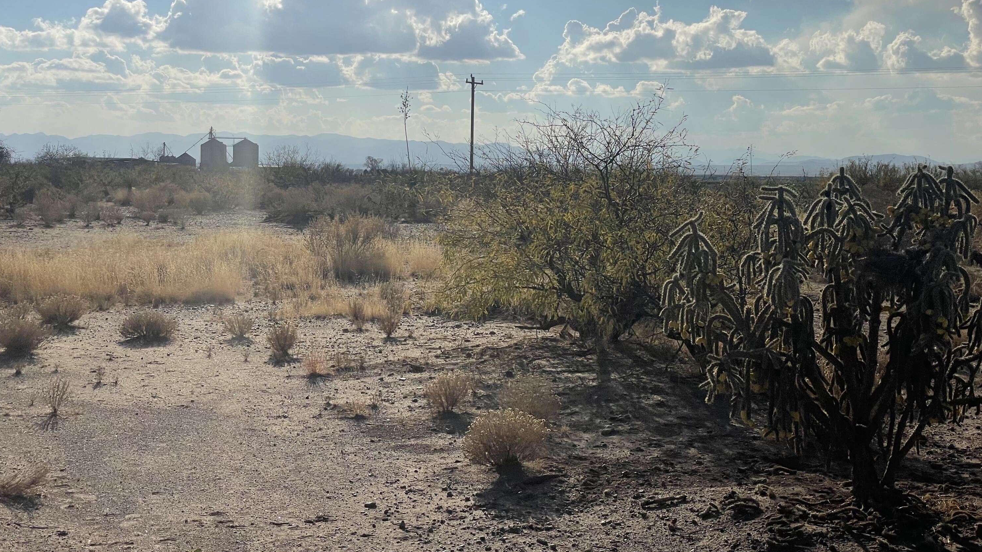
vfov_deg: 21.1
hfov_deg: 36.6
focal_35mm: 57
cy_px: 226
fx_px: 1484
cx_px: 490
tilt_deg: -2.5
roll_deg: -0.9
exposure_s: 1/7937
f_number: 2
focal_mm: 6
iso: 25
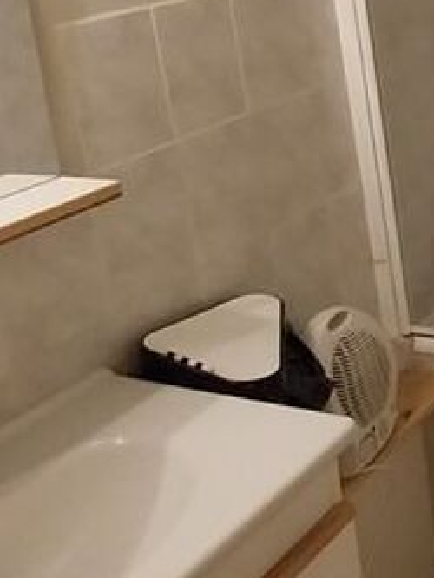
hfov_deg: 22.1
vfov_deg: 33.0
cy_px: -29
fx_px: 869
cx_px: 687
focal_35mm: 52
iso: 323
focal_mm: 1.13
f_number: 2.2
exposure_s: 1/25
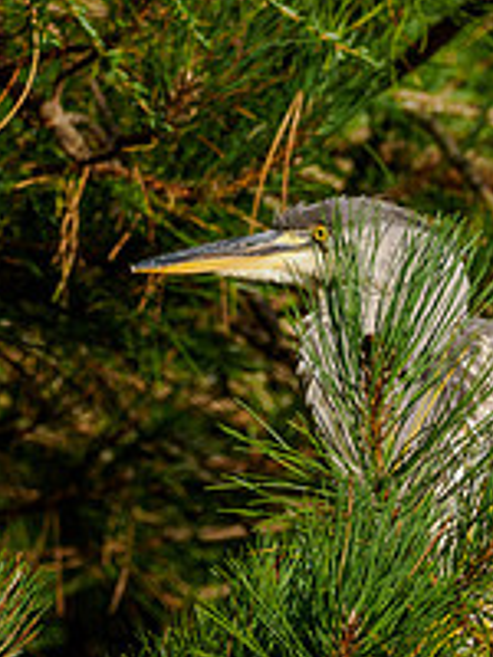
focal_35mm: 2228
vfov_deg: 0.9
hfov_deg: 0.7
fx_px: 42308
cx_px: 330
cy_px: 605
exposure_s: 1/1250
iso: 200
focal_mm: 300
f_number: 5
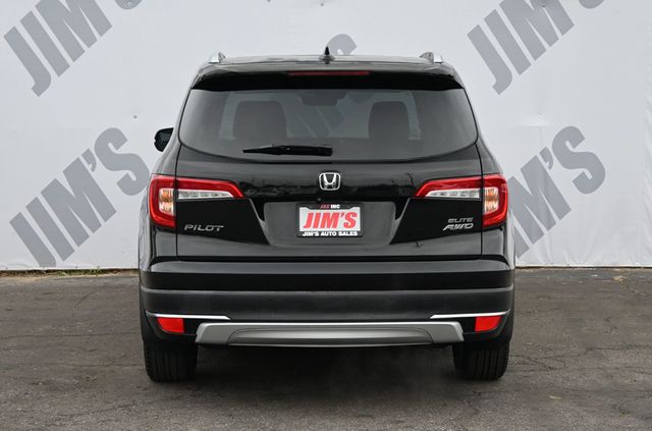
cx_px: 326
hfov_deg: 28.1
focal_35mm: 72
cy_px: 216
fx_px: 1300
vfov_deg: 18.8
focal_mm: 48
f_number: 6
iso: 320
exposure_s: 1/250
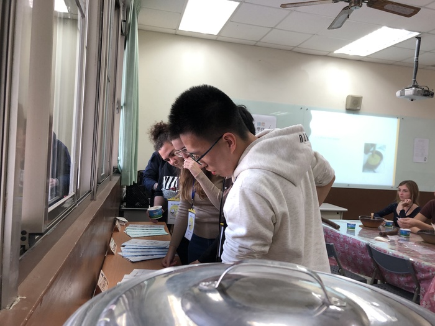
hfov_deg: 63.4
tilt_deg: -0.8
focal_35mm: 28
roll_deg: -3.3
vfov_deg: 49.7
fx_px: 352
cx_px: 218
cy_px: 163
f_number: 1.8
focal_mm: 4
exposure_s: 1/30
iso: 25
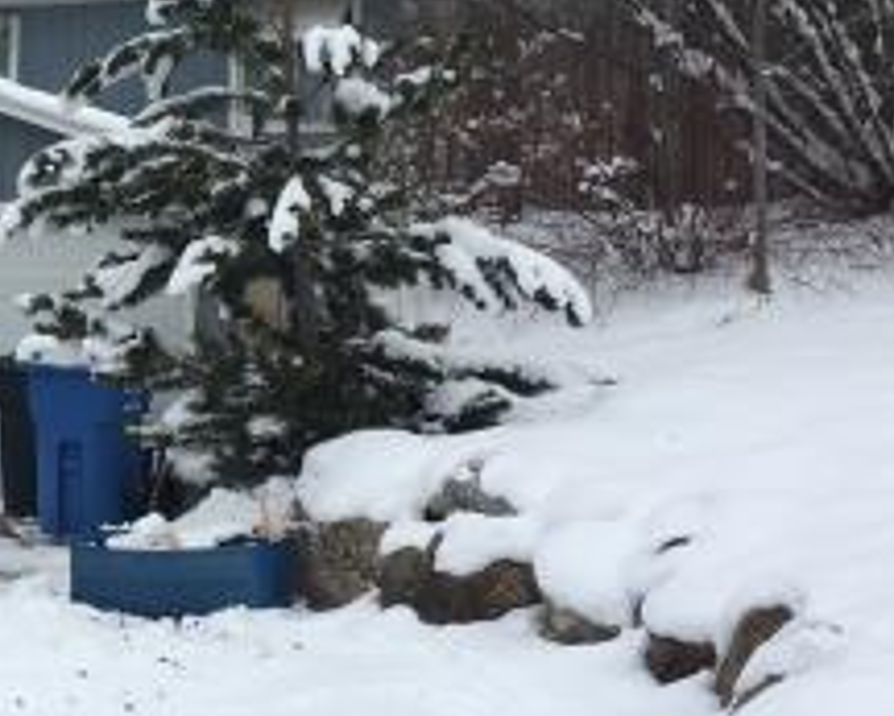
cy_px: 124
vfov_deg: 18.1
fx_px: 2224
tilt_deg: +8.0
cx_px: -12
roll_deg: -1.9
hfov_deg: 21.9
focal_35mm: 84
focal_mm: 4.15
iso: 25
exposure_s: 1/1261
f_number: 2.2
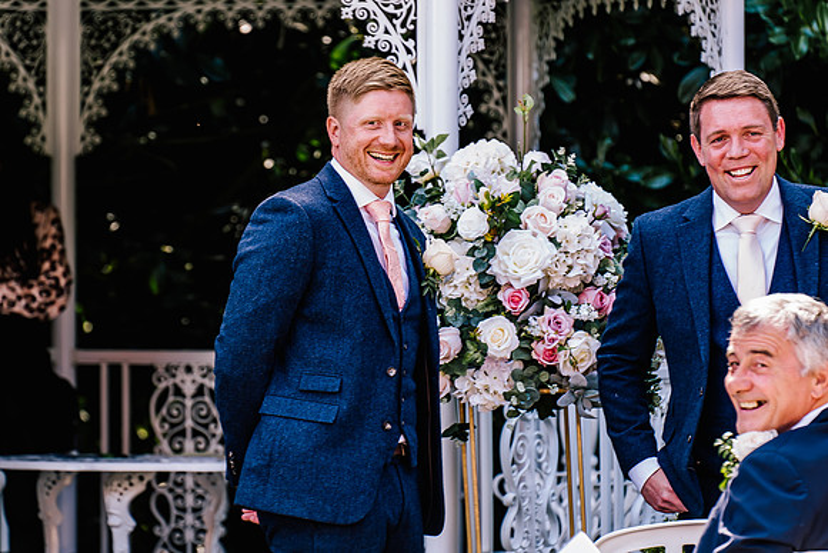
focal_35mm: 189
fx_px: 4338
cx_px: 403
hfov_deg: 10.9
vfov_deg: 7.3
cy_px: 276
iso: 400
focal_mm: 180
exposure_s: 1/160
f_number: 4.5
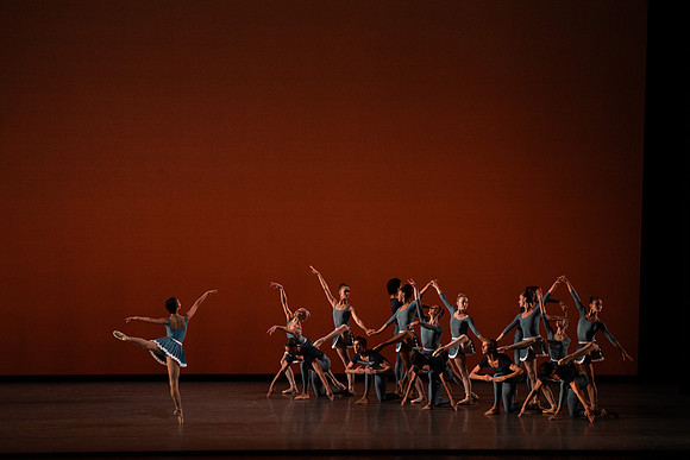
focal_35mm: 145
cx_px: 345
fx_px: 2780
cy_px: 230
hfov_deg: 14.2
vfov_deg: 9.5
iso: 5000
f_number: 9
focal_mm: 145
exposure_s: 1/400
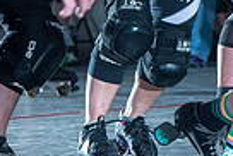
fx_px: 3868
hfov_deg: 3.4
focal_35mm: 597
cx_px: 437
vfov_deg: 2.3
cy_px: -73
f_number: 8
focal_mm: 140
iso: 800
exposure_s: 1/160
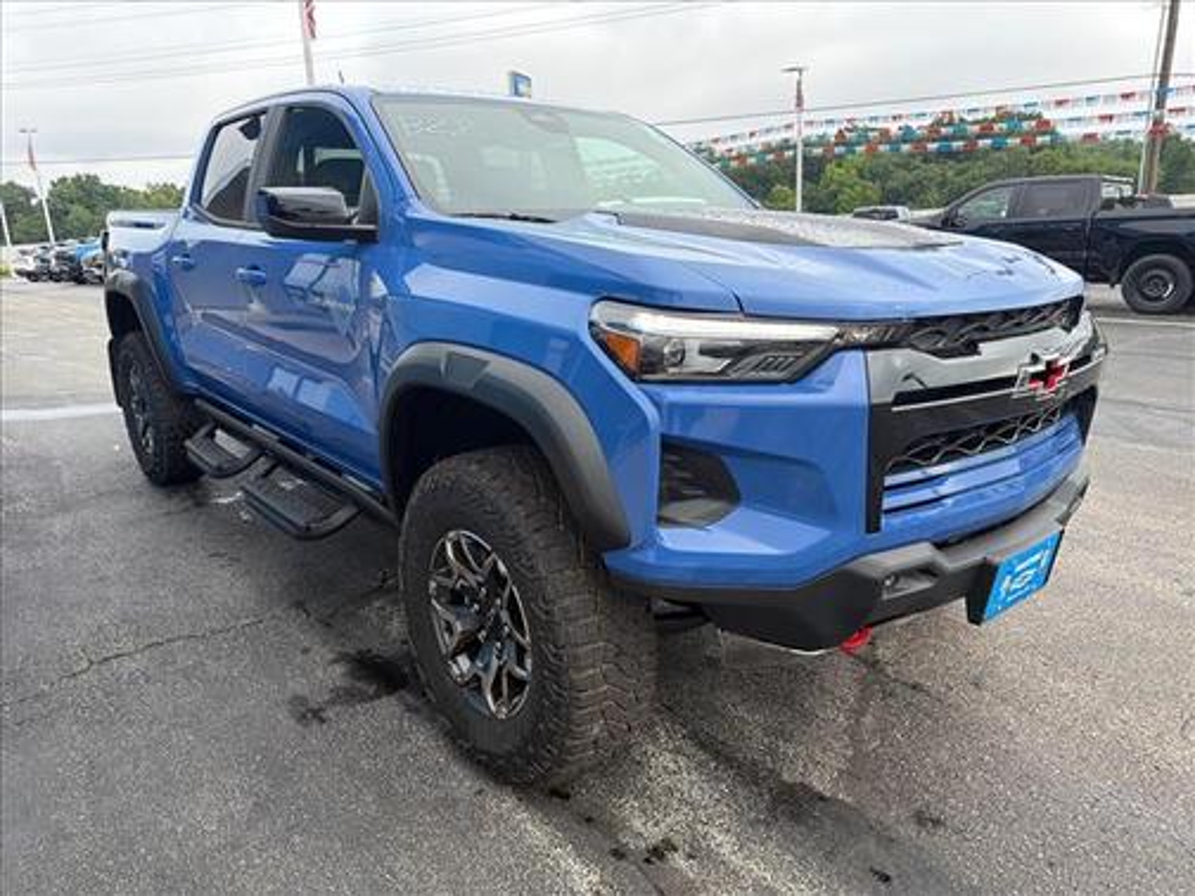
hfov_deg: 71.6
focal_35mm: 24
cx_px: 598
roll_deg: +2.5
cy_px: 448
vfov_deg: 56.8
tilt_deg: -16.9
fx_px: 829
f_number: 1.78
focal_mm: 6.76
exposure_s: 1/665
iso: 100
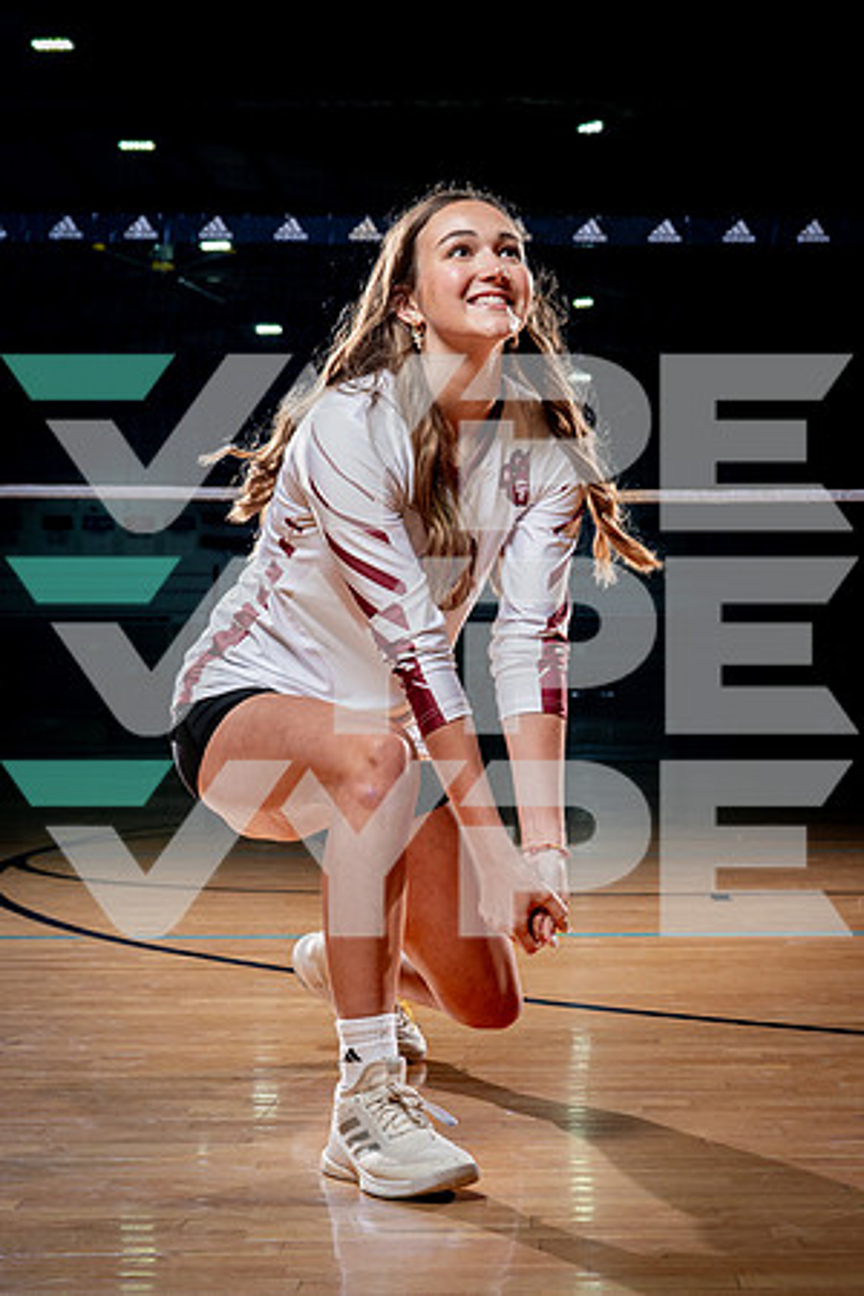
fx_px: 2555
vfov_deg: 28.5
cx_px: 669
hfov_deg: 19.0
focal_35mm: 71
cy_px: 628
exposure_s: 1/250
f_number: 5.6
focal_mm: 35
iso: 250
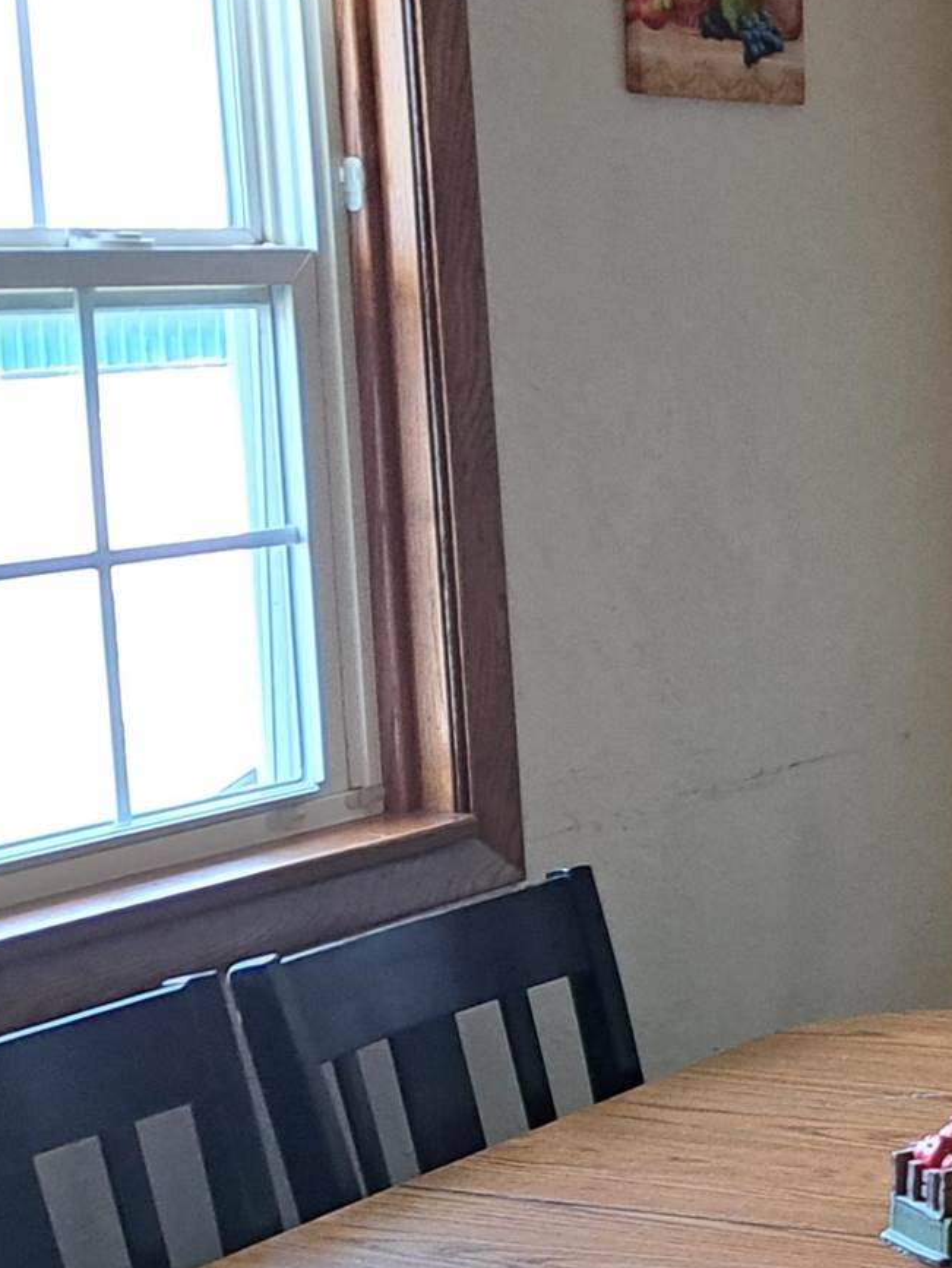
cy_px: 894
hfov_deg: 14.4
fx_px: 3115
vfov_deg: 22.9
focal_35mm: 85
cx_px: 1923
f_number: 1.8
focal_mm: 5.23
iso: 160
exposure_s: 1/60
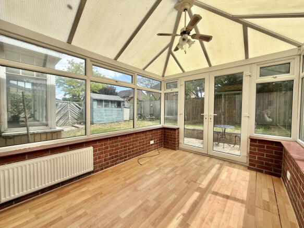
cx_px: 152
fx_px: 123
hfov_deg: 102.1
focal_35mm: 14
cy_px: 114
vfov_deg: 85.7
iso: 50
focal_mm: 2.22
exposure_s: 1/888
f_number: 2.2
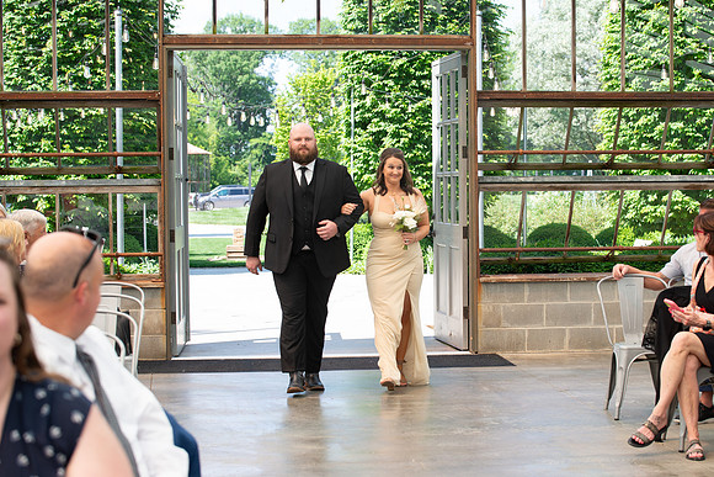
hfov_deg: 25.7
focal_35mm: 79
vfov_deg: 17.3
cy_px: 260
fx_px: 1566
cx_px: 389
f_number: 5
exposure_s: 1/250
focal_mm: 70
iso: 160
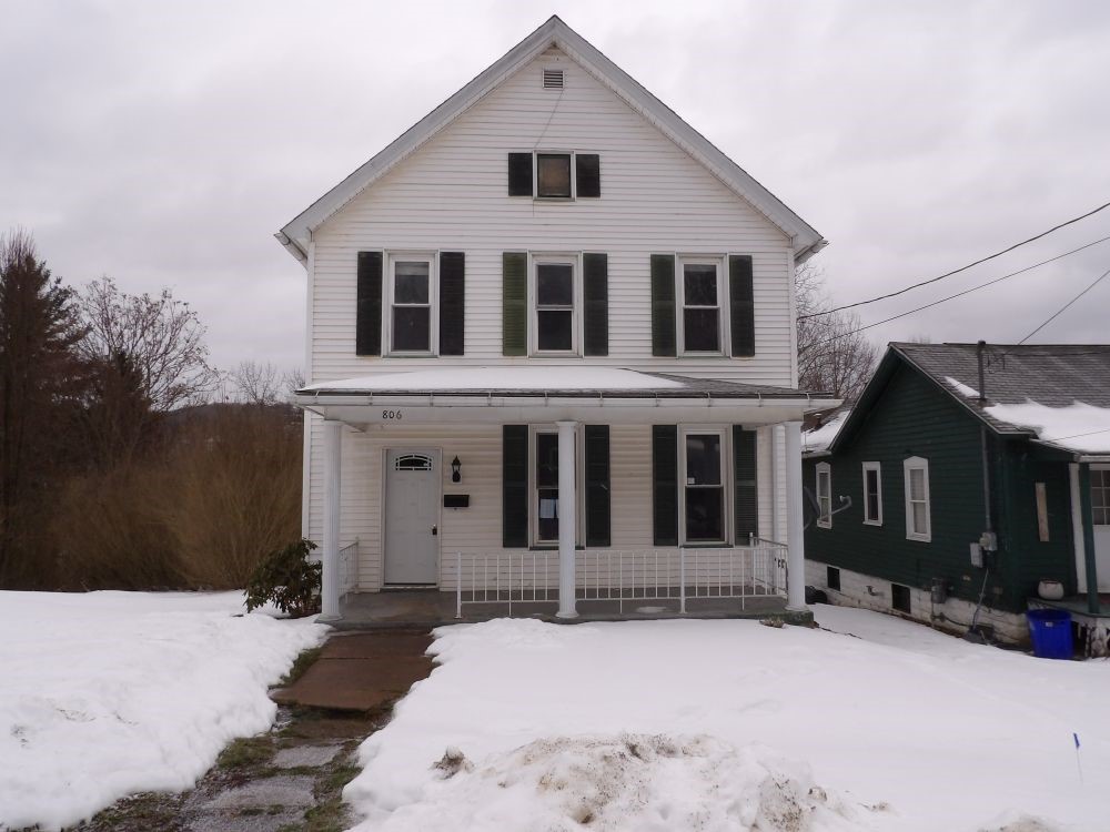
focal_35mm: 24
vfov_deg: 56.8
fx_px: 770
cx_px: 555
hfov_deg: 71.6
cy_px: 416
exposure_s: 1/115
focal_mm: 4.3
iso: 100
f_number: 5.6
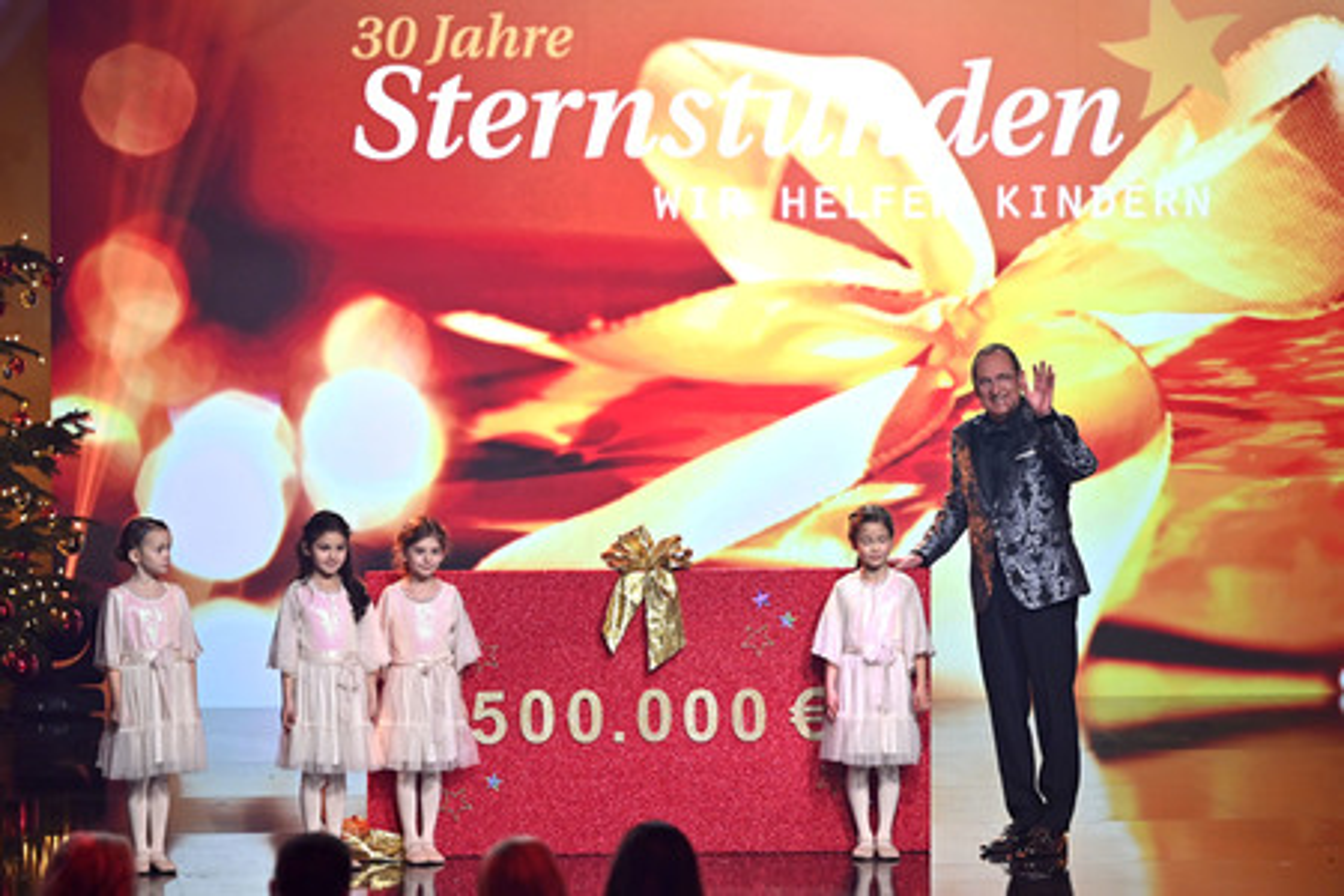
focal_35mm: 155
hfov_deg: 13.2
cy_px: 448
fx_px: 5786
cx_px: 672
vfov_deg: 8.9
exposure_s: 1/400
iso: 1600
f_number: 2.8
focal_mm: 155
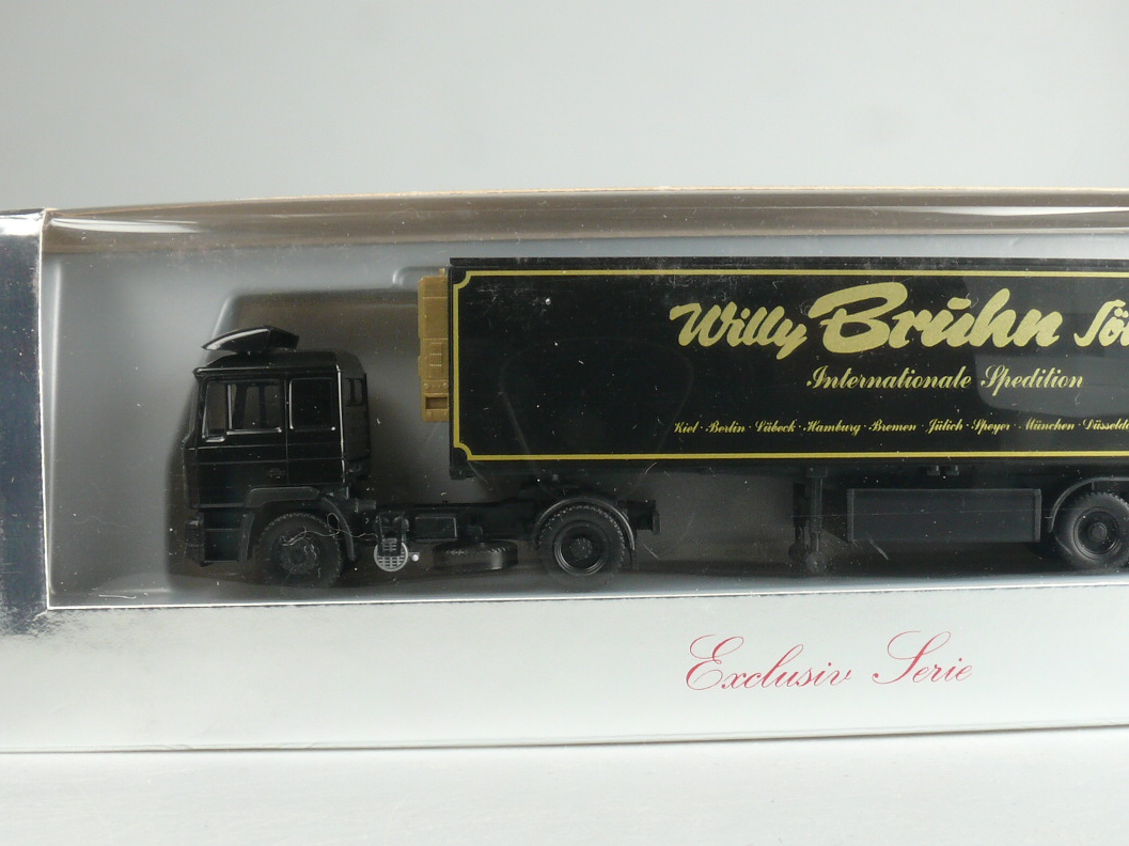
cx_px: 722
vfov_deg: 27.5
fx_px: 1728
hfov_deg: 35.9
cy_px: 504
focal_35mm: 53
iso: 100
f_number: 10
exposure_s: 1/6
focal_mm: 7.4
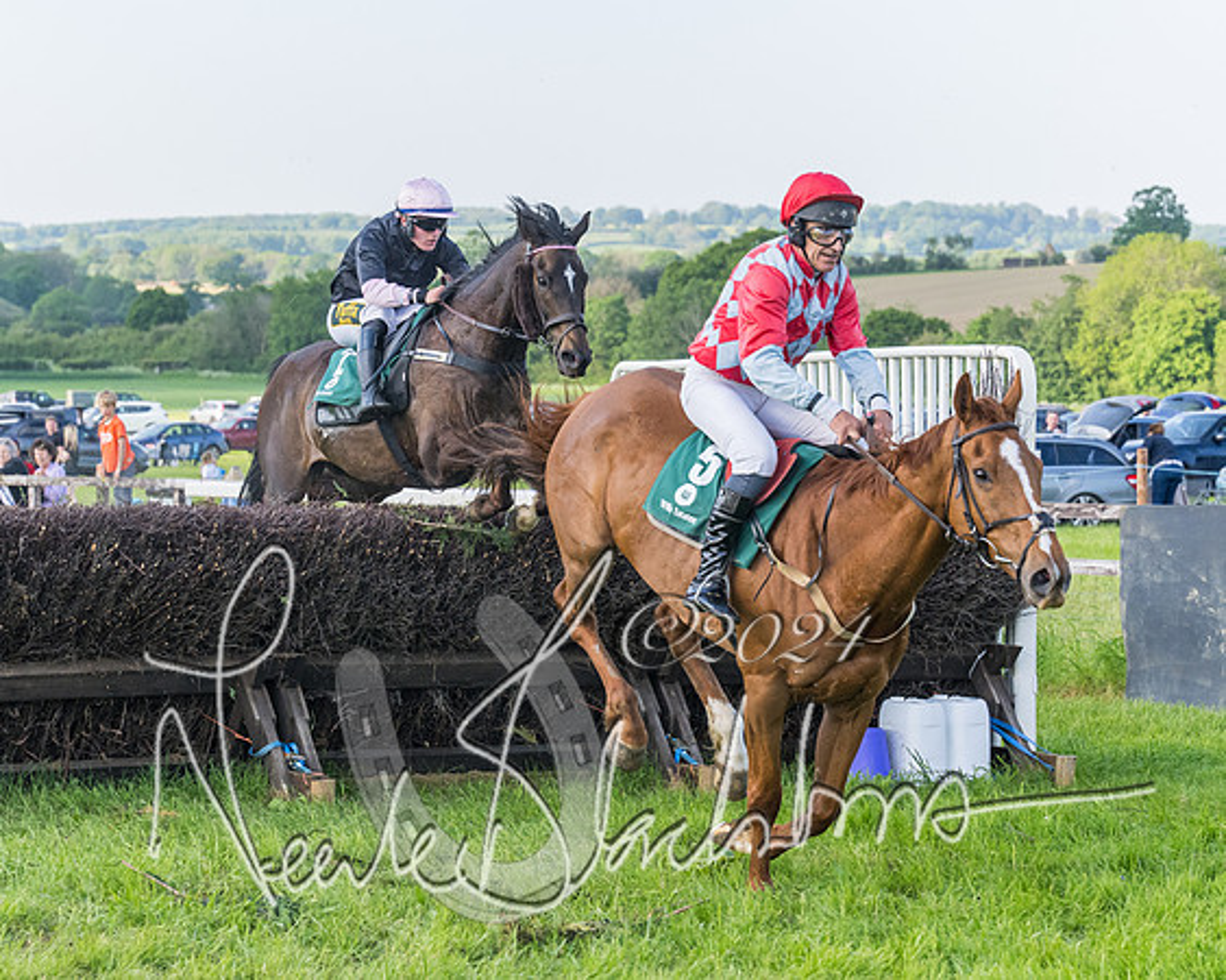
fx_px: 4167
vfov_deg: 13.4
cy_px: 468
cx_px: 450
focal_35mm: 115
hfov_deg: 16.7
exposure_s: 1/3200
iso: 800
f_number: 4
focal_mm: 70
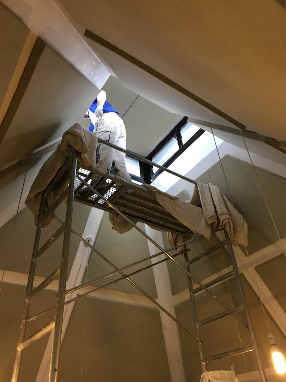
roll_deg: +4.4
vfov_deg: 61.7
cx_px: 143
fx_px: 319
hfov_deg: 48.2
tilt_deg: +36.8
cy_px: 191
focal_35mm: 29
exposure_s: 1/33
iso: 100
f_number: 2.2
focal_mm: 4.15
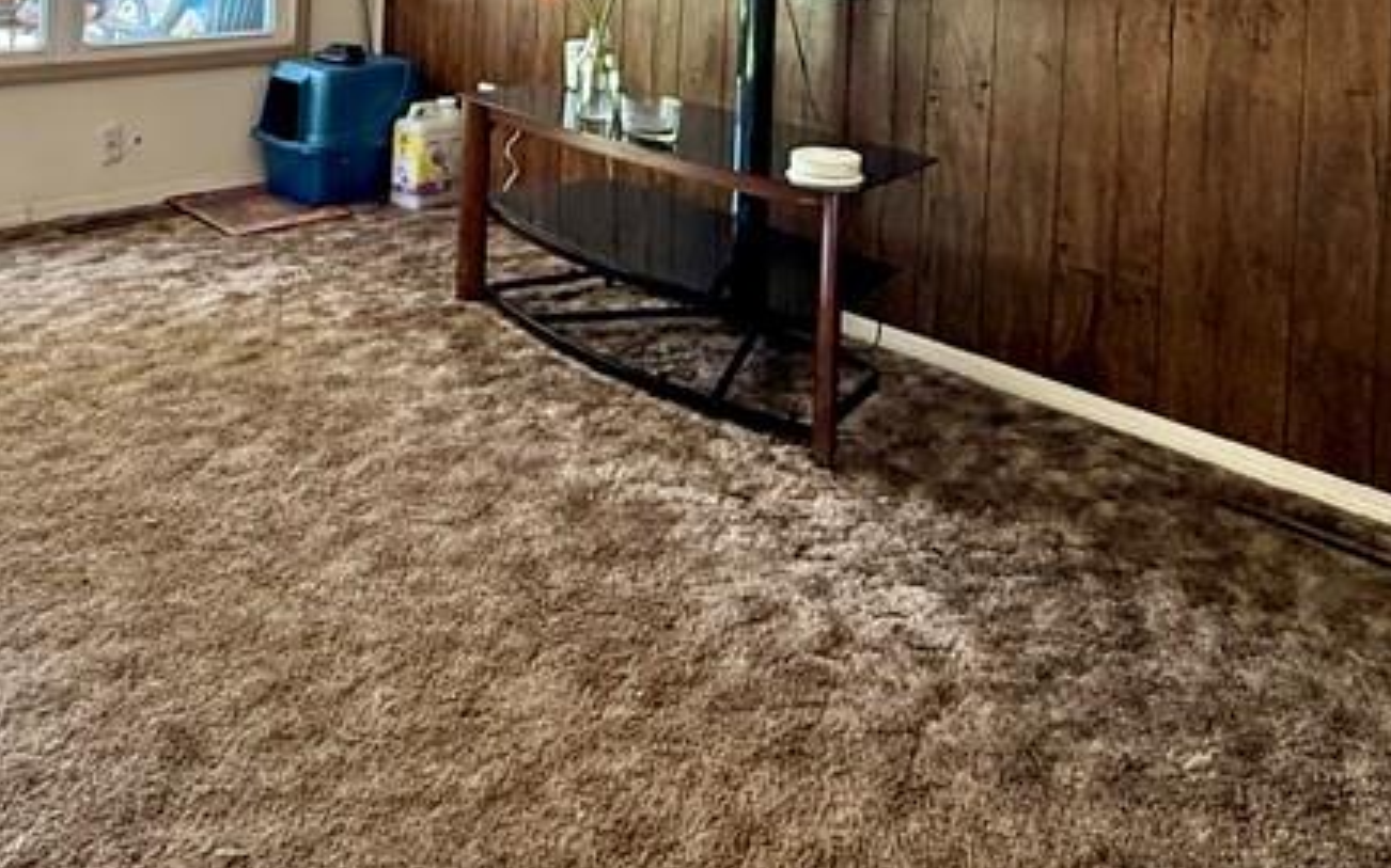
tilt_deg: -0.5
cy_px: -115
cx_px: 606
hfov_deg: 55.2
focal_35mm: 35
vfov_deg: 31.6
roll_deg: -2.2
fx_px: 1326
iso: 400
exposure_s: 1/89
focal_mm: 2.22
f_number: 2.2
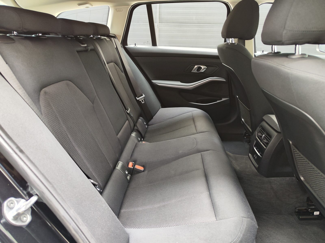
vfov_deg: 58.9
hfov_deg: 73.9
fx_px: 216
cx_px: 162
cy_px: 122
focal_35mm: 23
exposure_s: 1/100
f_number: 1.69
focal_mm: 7.01
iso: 429
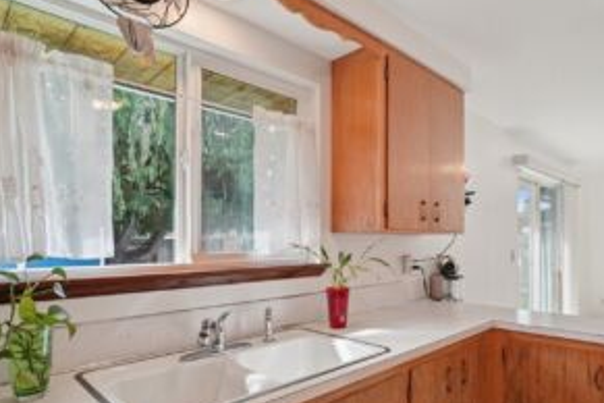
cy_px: 244
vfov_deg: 56.7
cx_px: 365
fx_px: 369
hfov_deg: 77.6
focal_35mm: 22
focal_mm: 16
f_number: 8
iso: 1600
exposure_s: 1/100
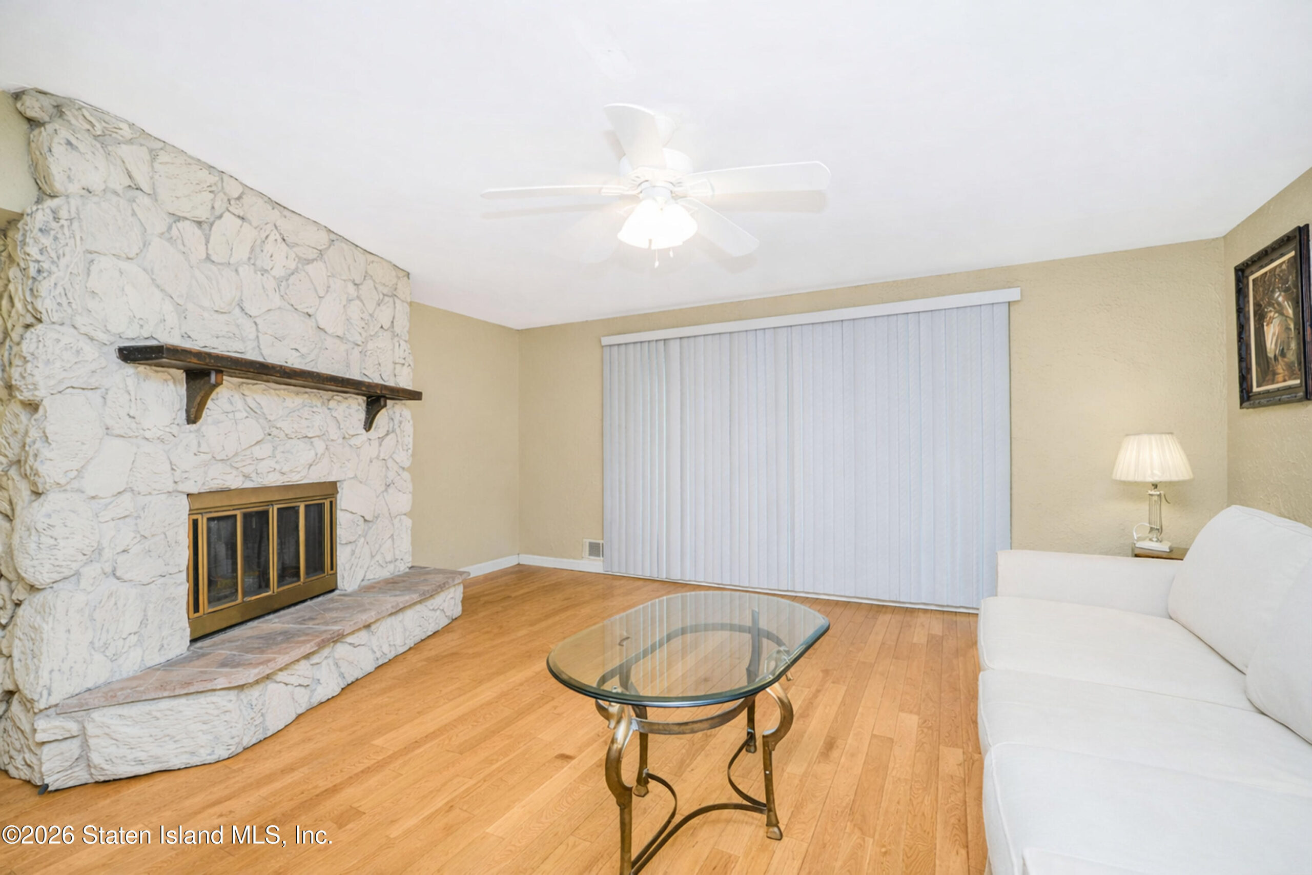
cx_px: 656
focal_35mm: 16
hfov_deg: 96.7
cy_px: 438
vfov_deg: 73.8
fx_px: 583
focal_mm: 16
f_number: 4
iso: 64
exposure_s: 1/20
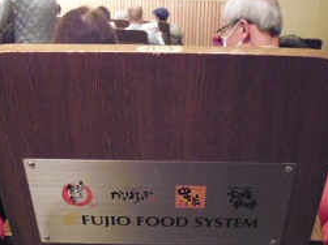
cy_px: 199
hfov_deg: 33.2
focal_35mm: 58
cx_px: 165
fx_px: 549
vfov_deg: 24.8
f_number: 3.3
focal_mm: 6.3
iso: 1000
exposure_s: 1/4
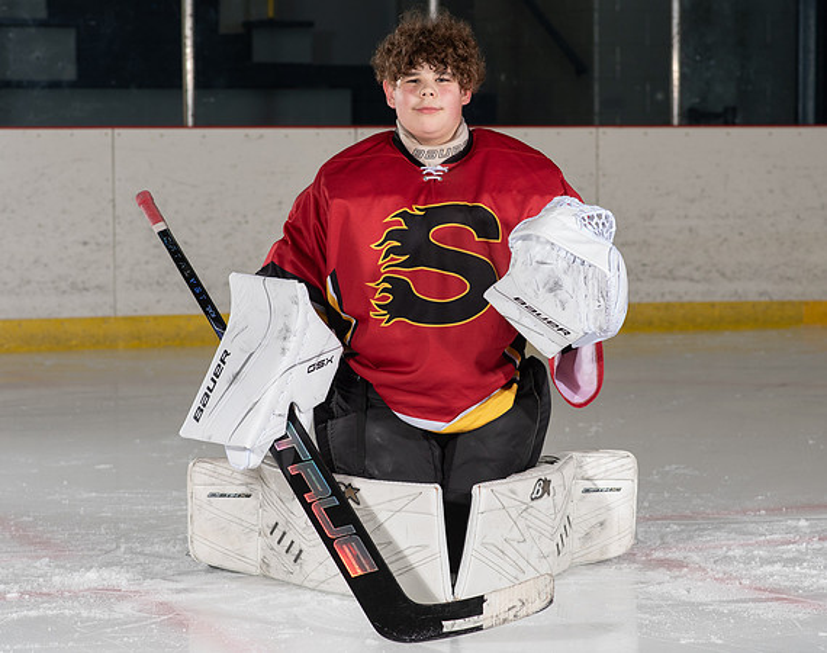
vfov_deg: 13.6
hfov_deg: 17.1
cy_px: 312
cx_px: 414
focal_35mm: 113
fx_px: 2746
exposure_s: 1/250
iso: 500
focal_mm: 85
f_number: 5.6
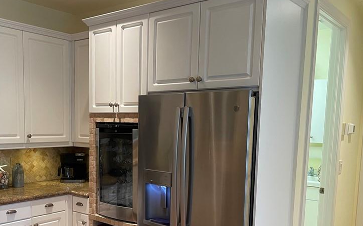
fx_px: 386
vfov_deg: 32.1
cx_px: 140
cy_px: 172
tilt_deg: -7.9
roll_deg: -1.4
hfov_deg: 50.0
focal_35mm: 39
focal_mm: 4.2
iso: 125
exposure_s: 1/60
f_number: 1.6
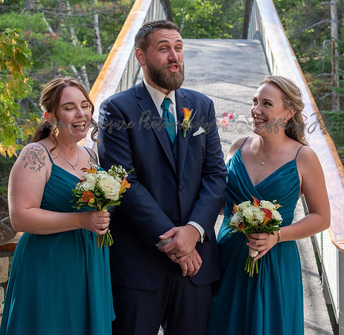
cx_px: 176
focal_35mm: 114
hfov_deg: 15.4
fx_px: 1270
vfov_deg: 15.0
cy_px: 150
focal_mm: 55
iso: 400
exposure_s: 1/200
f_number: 7.1
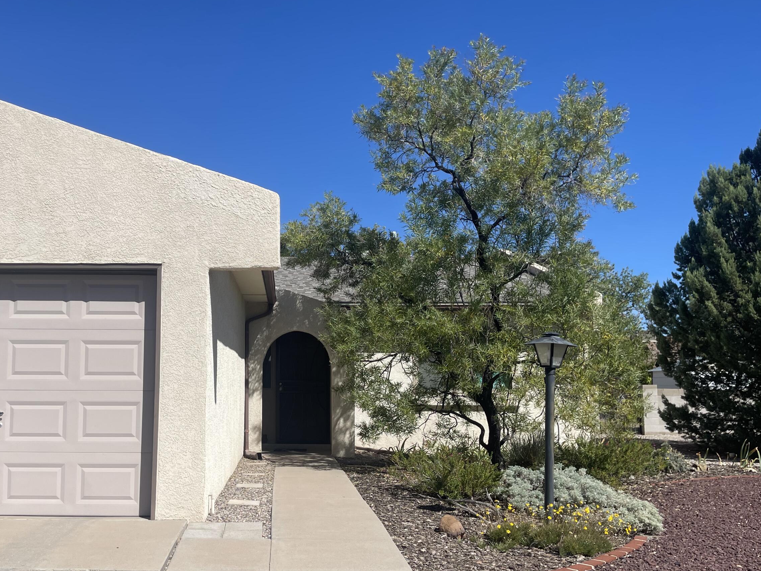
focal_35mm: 33
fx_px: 726
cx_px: 275
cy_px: 325
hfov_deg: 54.6
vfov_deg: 42.9
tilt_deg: +4.1
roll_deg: -0.7
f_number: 1.6
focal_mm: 5.1
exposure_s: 1/6250
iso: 32
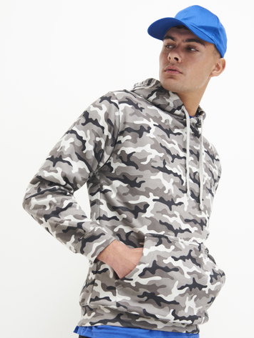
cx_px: 128
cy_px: 180
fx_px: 450
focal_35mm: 46
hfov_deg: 31.5
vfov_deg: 41.2
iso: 500
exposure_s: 1/160
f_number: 9
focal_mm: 42
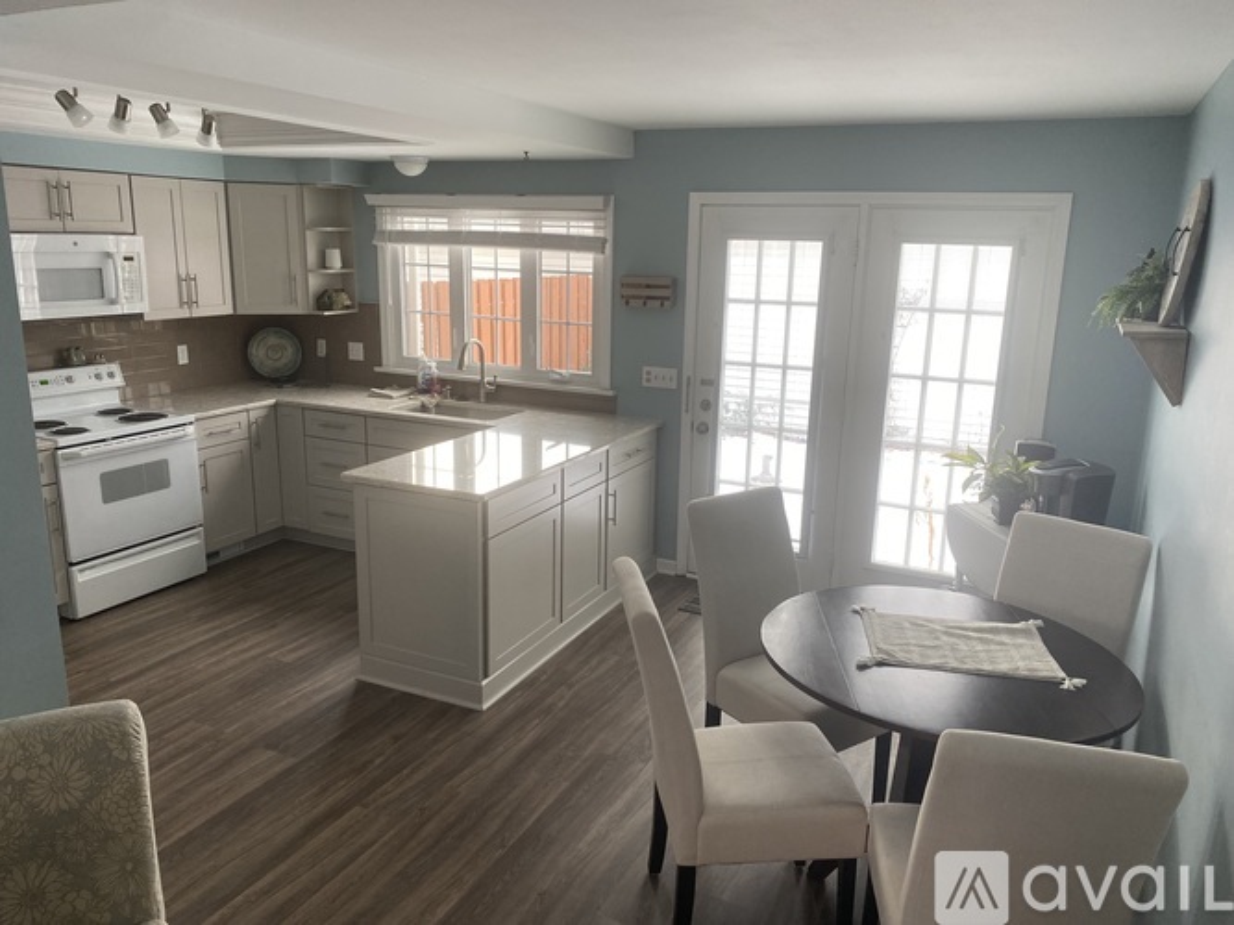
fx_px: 927
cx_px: 617
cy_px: 462
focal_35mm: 26
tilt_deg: -13.5
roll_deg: -1.3
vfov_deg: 53.0
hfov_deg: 67.3
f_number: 1.8
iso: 125
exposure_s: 1/121
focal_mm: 4.25
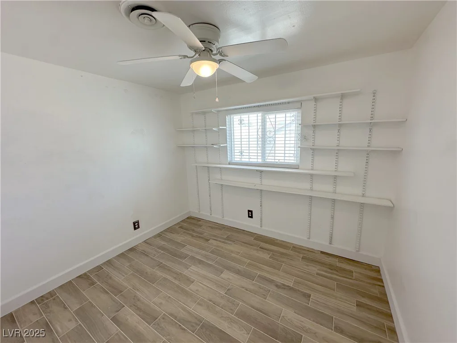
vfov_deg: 85.7
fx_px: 185
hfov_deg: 102.1
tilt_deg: -9.7
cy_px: 172
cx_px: 228
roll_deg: +2.2
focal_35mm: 14
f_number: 2.2
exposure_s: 1/120
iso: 64
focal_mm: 2.22
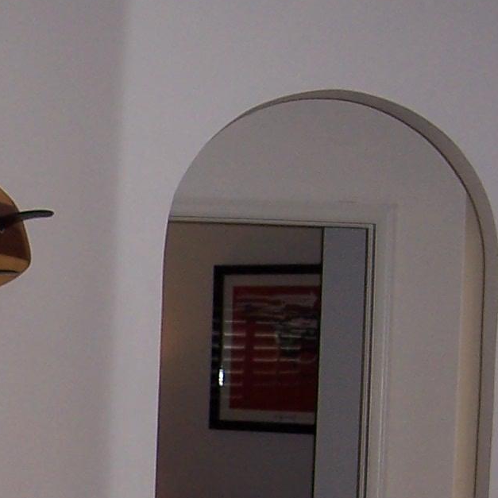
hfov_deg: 14.3
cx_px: -144
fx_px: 1904
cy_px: 484
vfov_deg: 14.7
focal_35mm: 117
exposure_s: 1/60
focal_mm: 6
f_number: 3
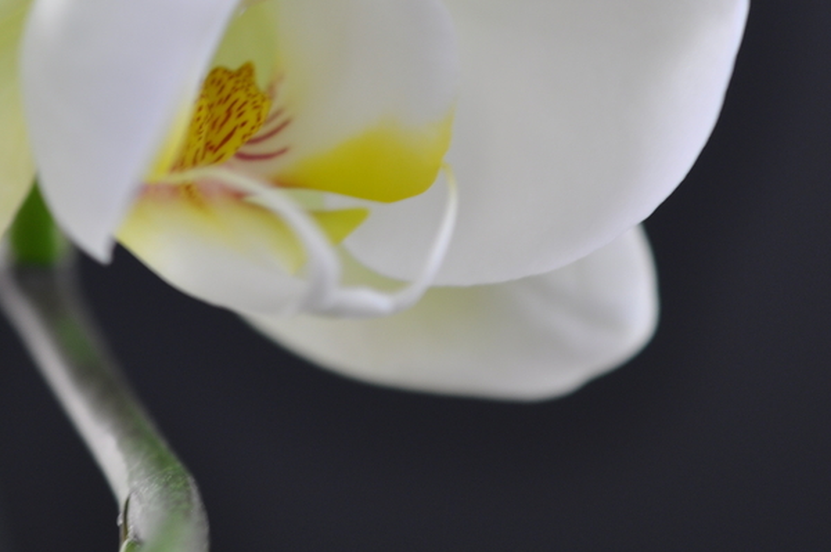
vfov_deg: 11.3
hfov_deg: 17.0
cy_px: 23
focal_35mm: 120
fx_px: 2768
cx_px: 260
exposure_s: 1/13
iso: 200
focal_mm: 40
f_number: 3
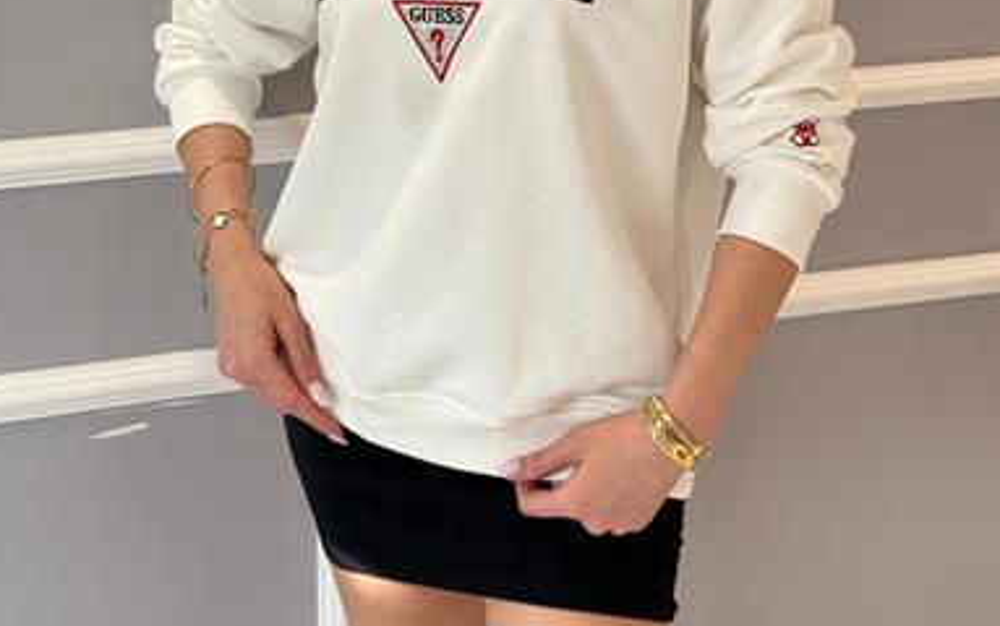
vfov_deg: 18.4
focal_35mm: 69
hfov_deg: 29.8
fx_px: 1882
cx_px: 493
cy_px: 10
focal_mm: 6.76
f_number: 1.78
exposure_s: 1/77
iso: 100
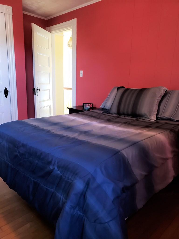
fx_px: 179
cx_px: 90
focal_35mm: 26
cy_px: 120
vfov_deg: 67.3
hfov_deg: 53.1
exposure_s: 1/24
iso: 250
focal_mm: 4.3
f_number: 2.4
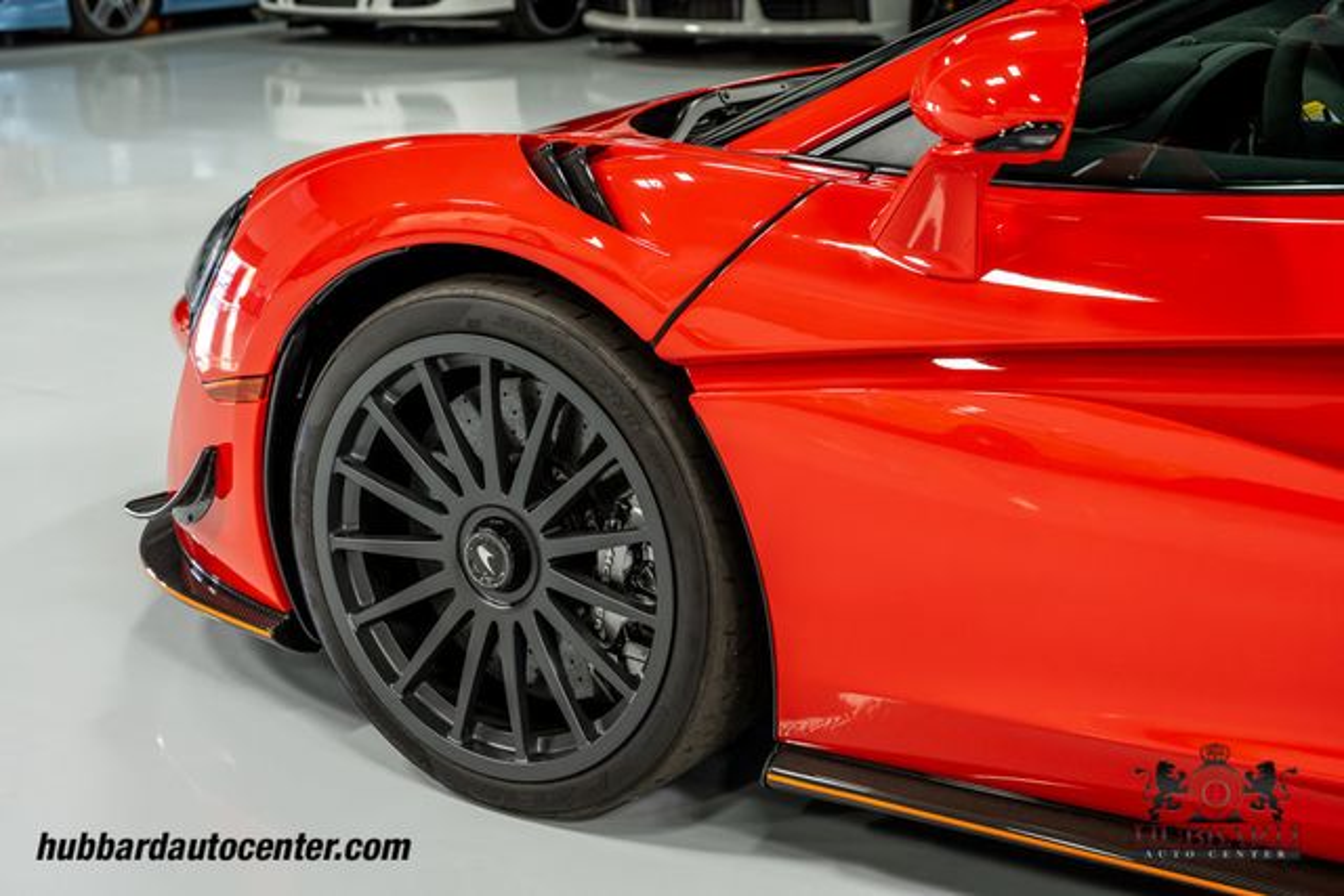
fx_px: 1979
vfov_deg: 25.5
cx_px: 672
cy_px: 448
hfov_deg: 37.5
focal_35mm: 53
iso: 800
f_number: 5
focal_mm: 53
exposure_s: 1/60
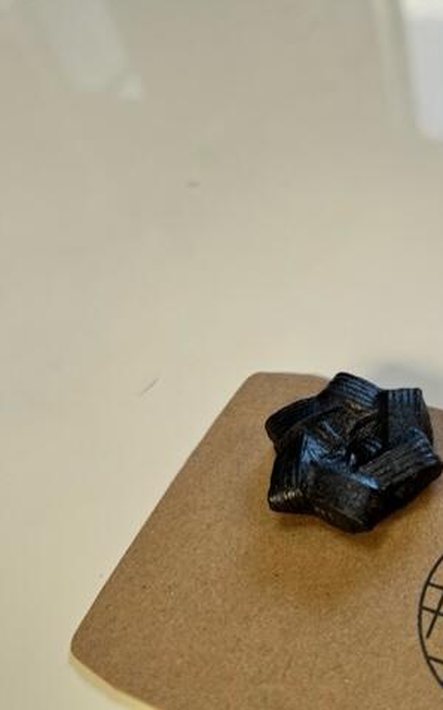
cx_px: 355
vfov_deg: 52.8
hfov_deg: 33.4
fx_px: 715
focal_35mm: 37
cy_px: 354
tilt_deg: -48.2
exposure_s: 1/178
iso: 40
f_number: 1.5
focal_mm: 5.7
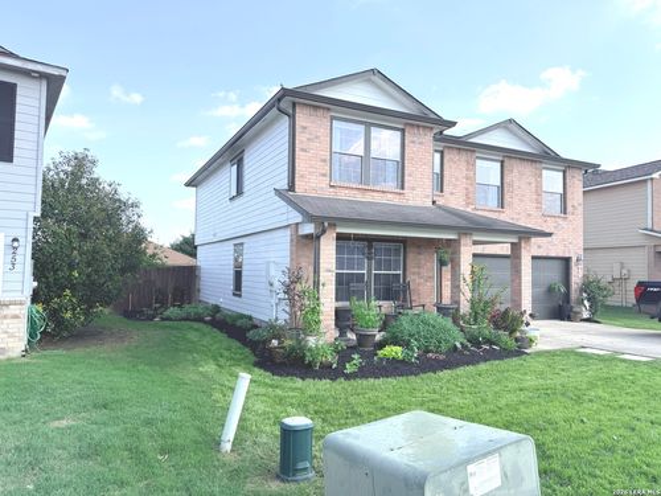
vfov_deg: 56.8
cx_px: 330
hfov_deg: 71.6
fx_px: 458
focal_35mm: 24
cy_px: 248
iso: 80
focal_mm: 6.76
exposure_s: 1/2801
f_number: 1.78
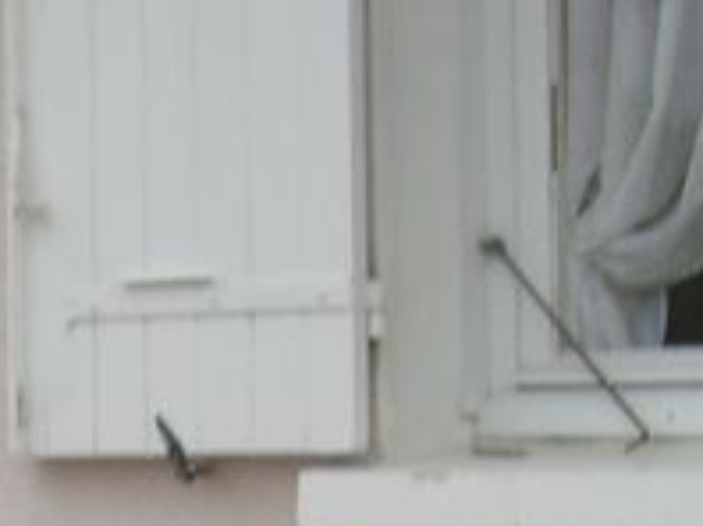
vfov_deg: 7.6
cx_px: -298
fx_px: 3895
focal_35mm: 192
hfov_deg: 10.0
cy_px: 707
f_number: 2.7
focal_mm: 6.2
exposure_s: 1/125
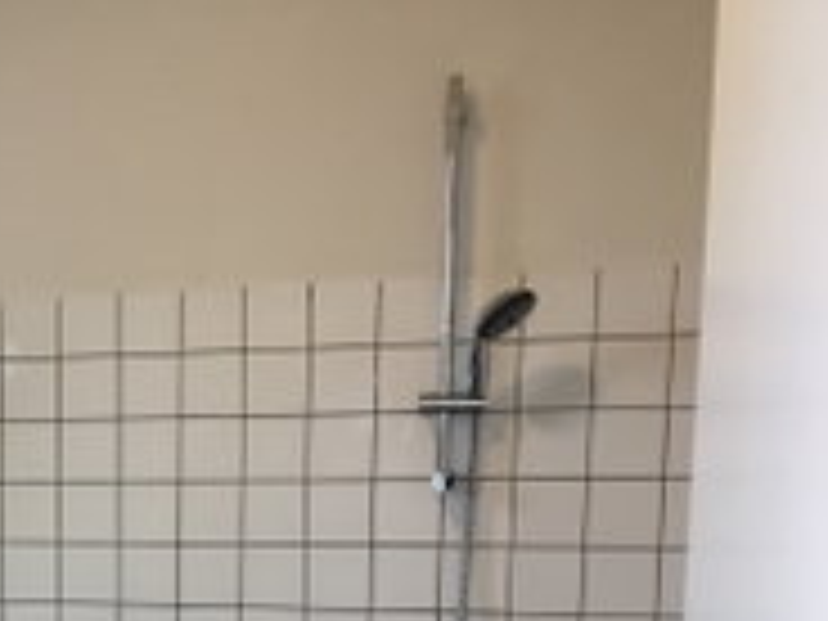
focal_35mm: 63
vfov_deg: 22.2
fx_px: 1507
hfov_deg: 28.5
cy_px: 662
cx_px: -36
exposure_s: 1/33
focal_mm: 4.15
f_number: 2.2
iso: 80
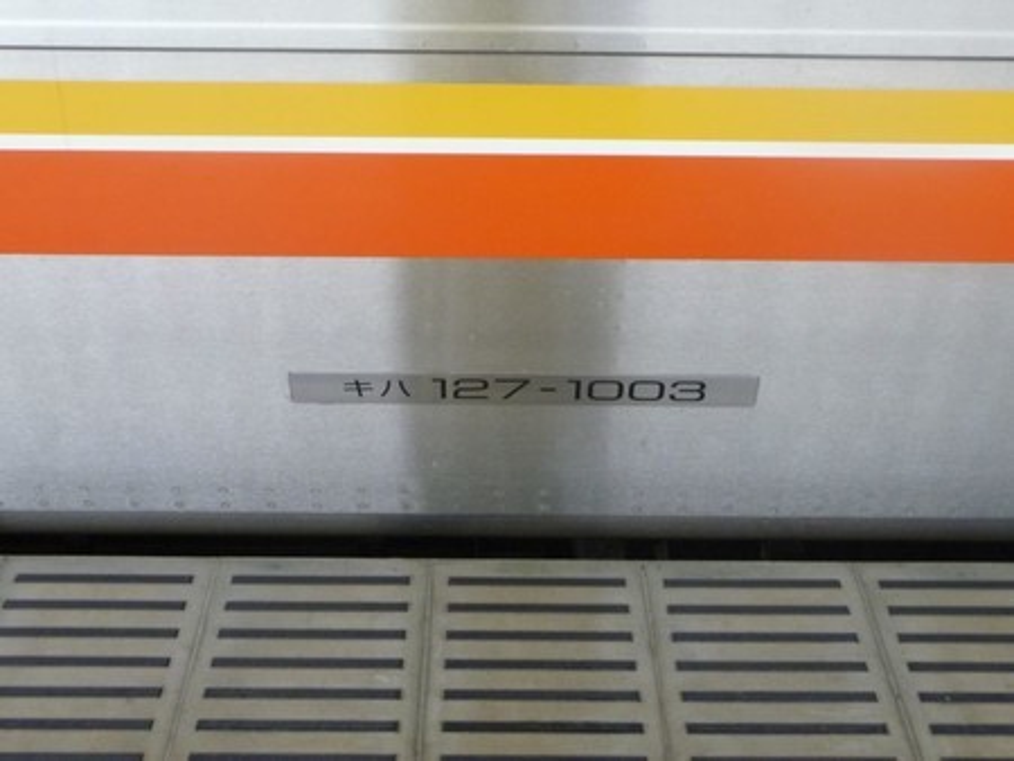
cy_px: 380
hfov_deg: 39.6
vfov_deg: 30.3
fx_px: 1407
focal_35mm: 48
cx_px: 507
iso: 400
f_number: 4.2
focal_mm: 8
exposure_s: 1/30
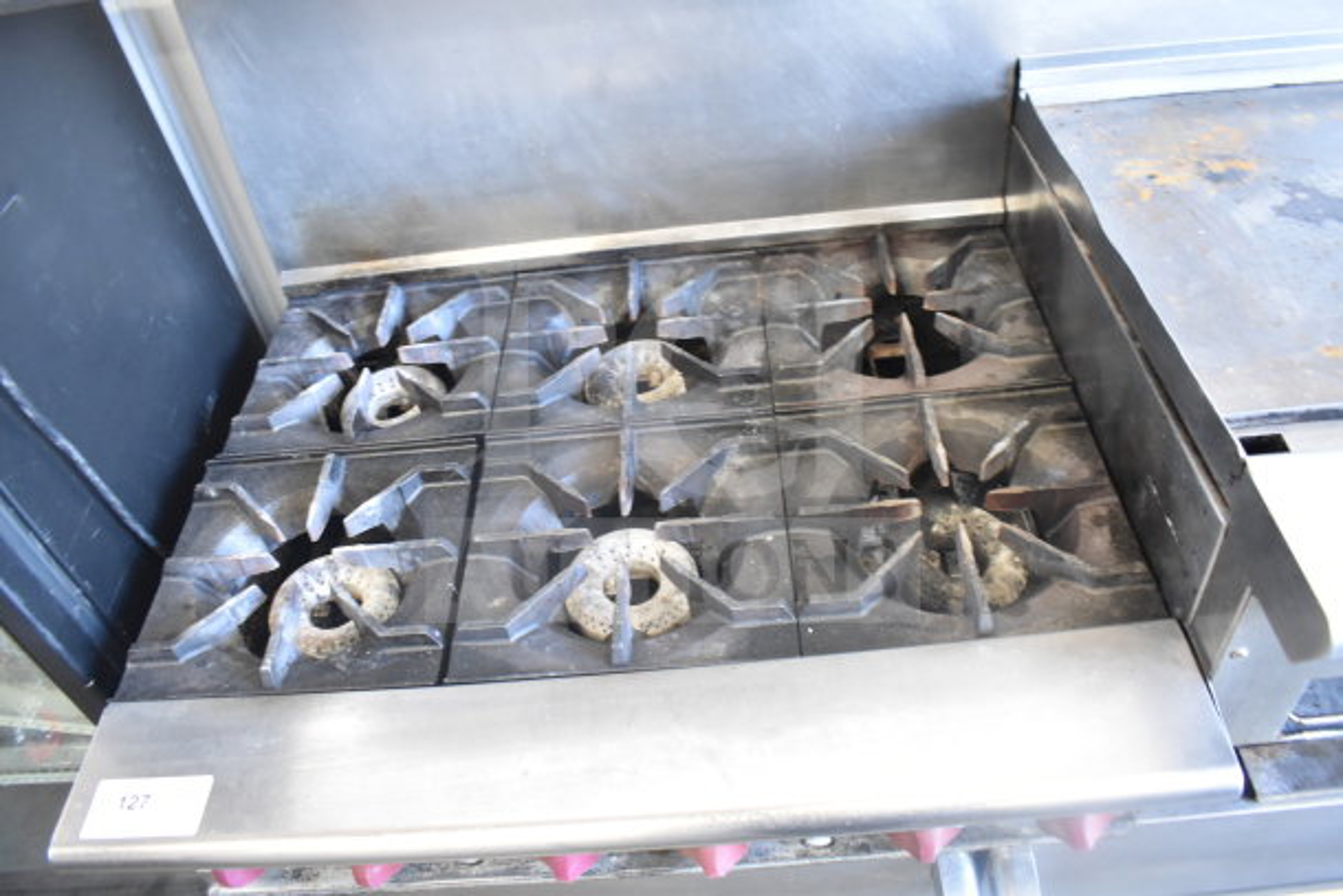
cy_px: 448
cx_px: 672
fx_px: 1007
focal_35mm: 27
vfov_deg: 48.0
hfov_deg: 67.4
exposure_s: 1/30
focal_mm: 18
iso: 1250
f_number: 3.5
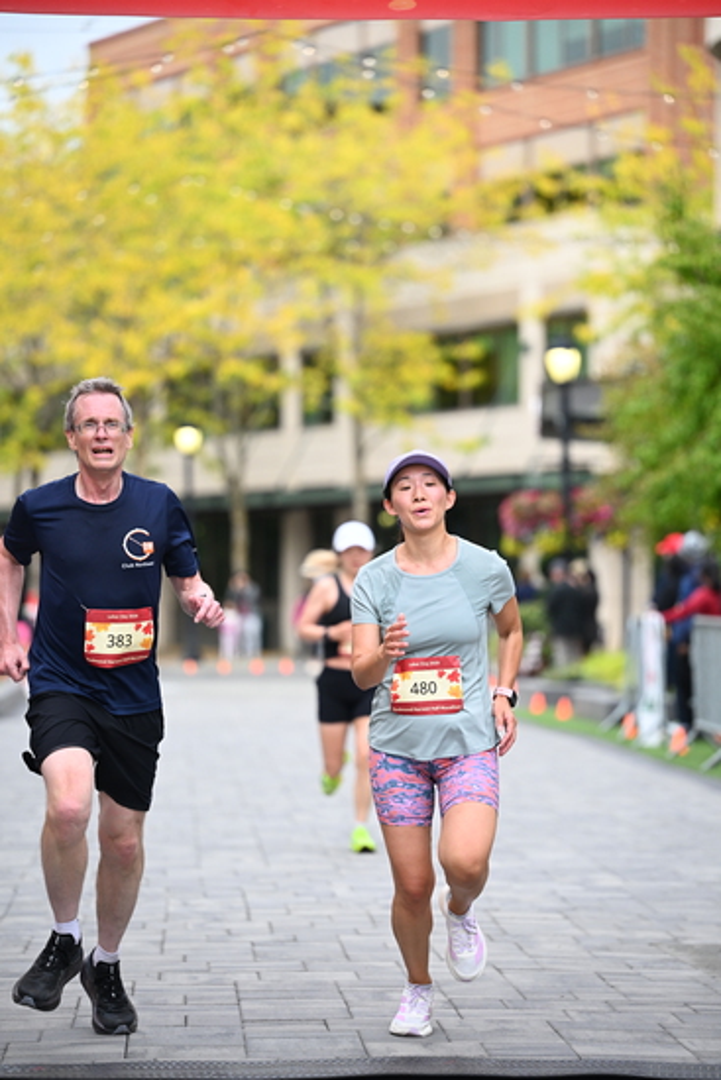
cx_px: 360
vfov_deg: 15.2
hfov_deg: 10.2
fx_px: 4053
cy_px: 540
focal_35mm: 135
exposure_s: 1/2000
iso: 1000
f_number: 2.8
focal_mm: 135
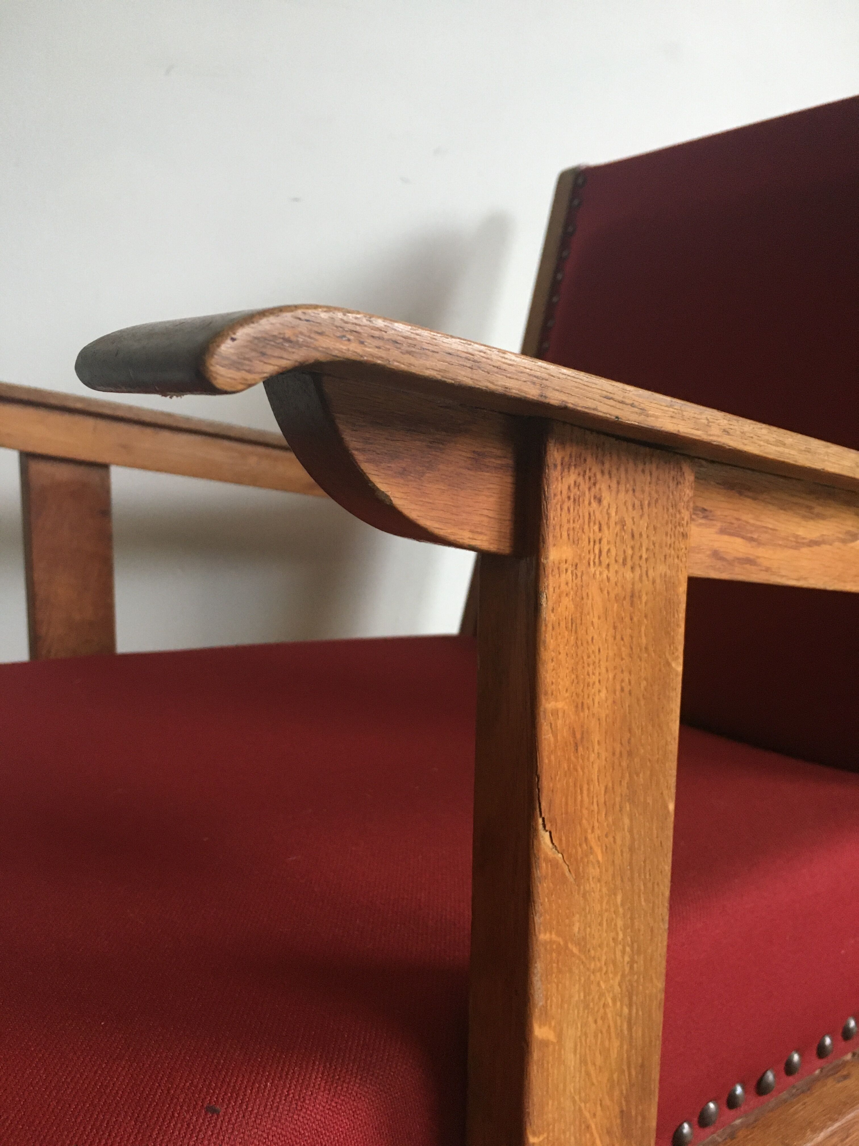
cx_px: 430
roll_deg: -1.2
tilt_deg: -9.8
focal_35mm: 29
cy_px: 573
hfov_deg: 48.2
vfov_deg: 61.7
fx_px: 960
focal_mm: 4.15
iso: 200
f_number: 2.2
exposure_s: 1/33
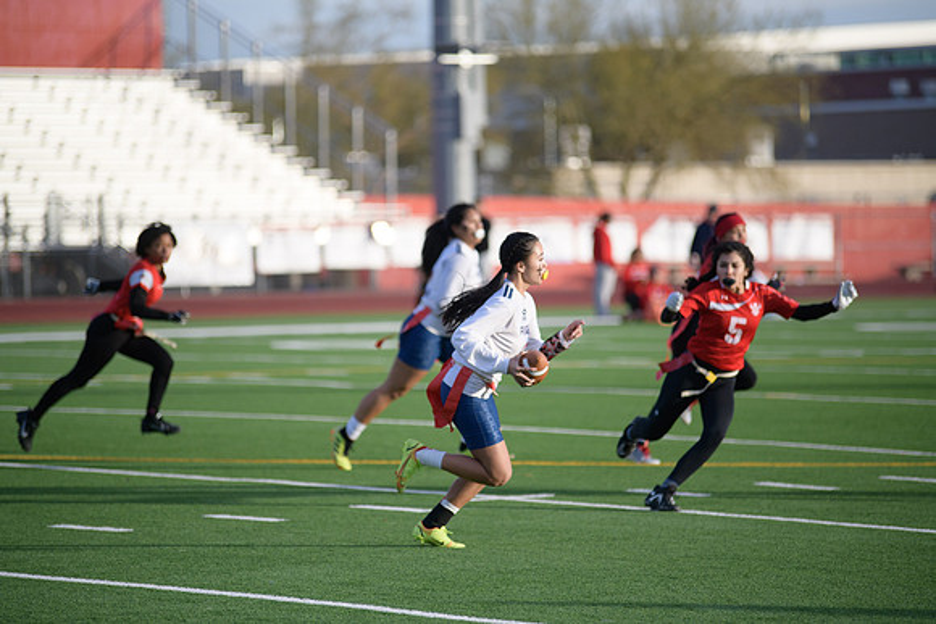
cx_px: 468
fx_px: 4681
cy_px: 312
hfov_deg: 11.4
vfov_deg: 7.6
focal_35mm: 180
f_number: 2.8
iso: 640
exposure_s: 1/4000
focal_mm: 180
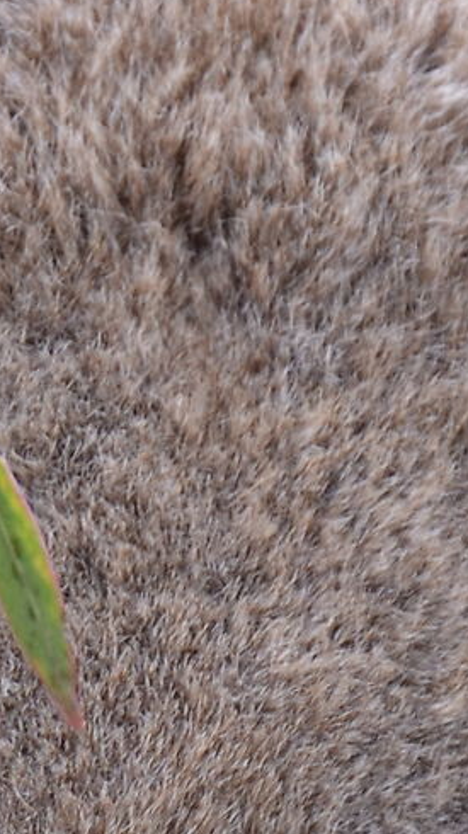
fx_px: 17869
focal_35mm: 809
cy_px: 807
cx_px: 121
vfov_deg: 2.7
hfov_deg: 1.5
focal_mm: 105
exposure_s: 1/125
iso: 360
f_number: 5.6
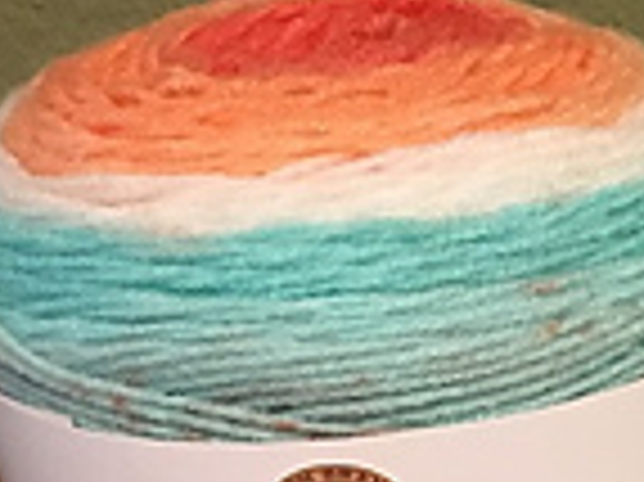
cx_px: 1018
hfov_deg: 14.0
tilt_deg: -41.3
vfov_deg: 10.2
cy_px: 1063
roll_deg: +0.4
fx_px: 2417
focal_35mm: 130
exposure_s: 1/15
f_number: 2.2
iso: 250
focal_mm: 4.15
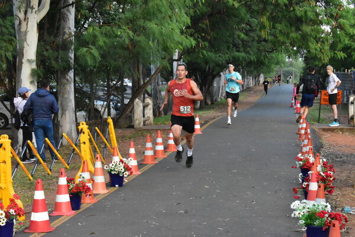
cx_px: 178
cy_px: 118
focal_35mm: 82
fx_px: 813
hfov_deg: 24.6
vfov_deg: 16.6
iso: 8000
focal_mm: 55
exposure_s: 1/250
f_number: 13
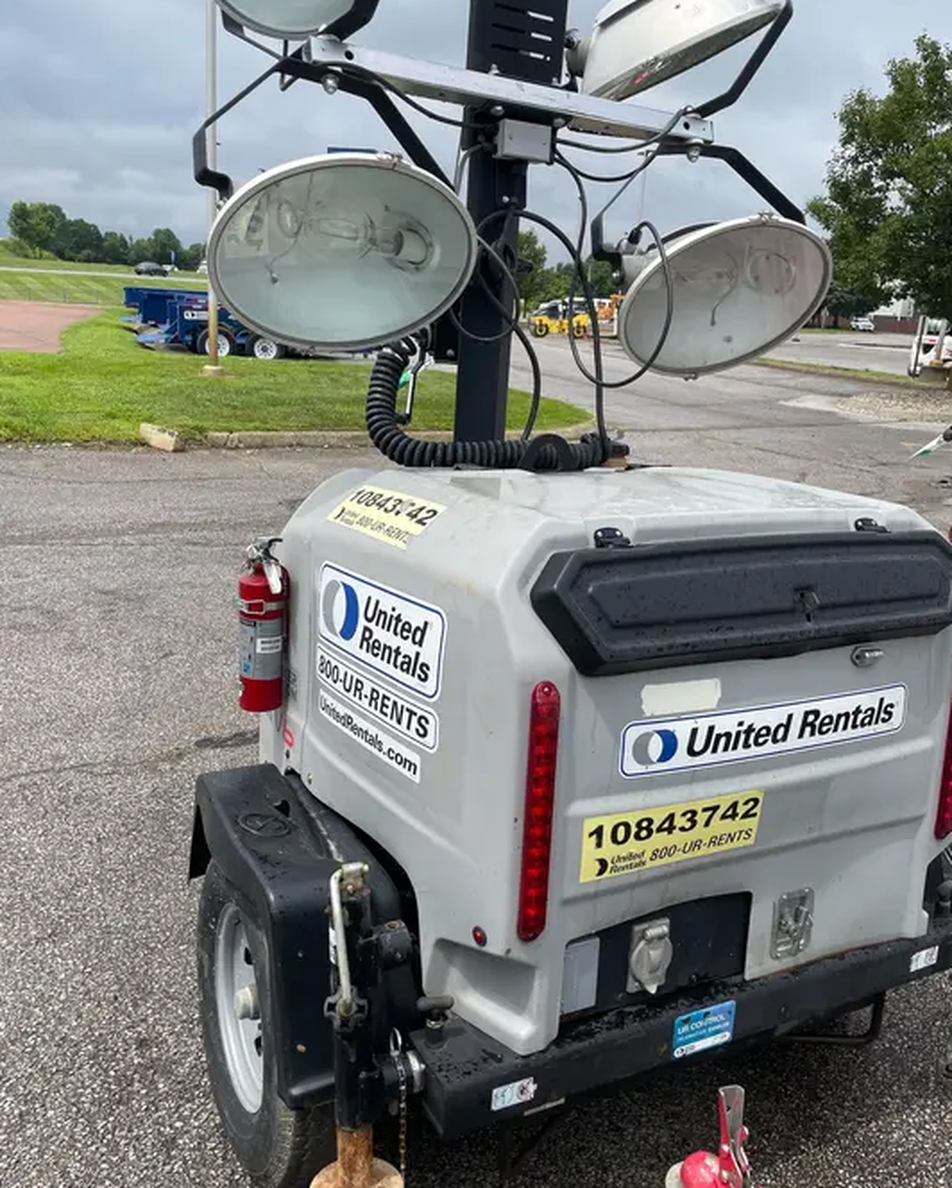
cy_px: 586
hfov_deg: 51.6
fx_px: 985
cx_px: 476
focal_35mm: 28
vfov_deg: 62.2
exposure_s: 1/4292
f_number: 1.6
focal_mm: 4.2
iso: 32
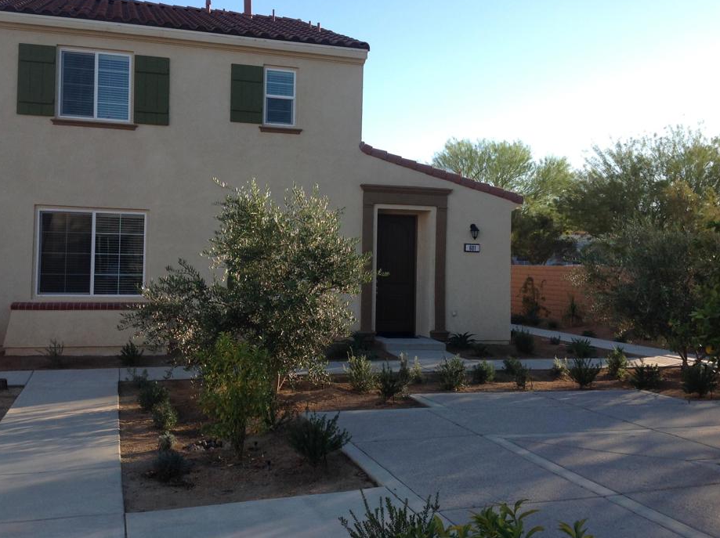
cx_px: 334
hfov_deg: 47.9
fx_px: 810
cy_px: 242
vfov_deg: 36.7
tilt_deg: +0.1
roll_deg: -0.2
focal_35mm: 39
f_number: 2.4
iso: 50
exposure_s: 1/657
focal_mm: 4.28
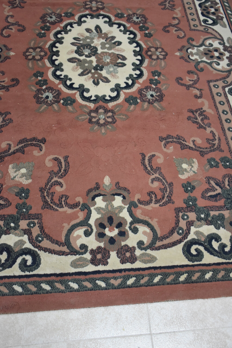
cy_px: 174
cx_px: 116
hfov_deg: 40.0
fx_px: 319
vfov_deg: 57.2
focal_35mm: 33
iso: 2000
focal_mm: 22
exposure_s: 1/60
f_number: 4
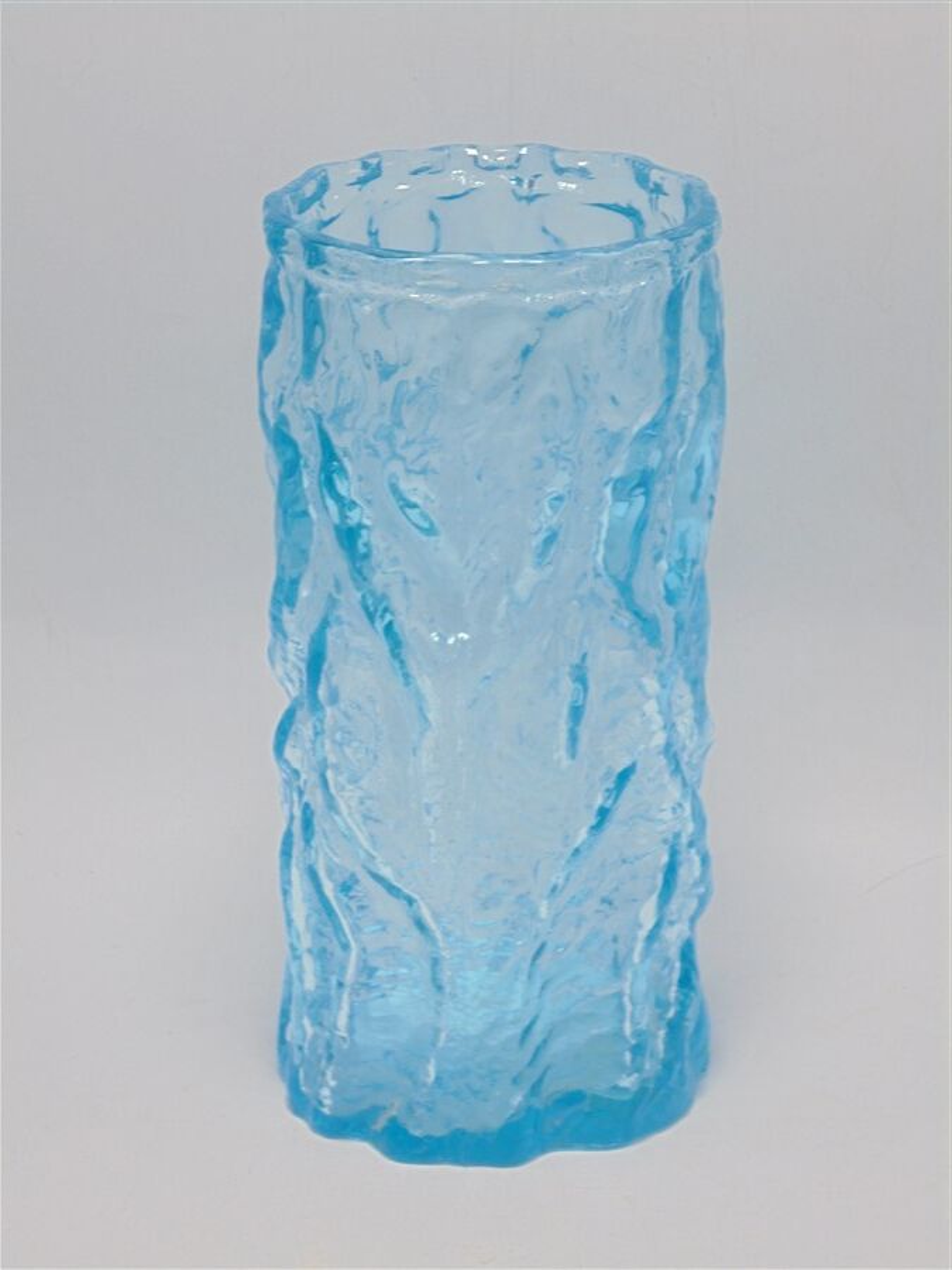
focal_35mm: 107
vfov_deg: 18.4
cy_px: 635
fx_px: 3924
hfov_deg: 13.8
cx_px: 476
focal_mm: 19.2
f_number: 5.1
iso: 100
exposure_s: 1/50
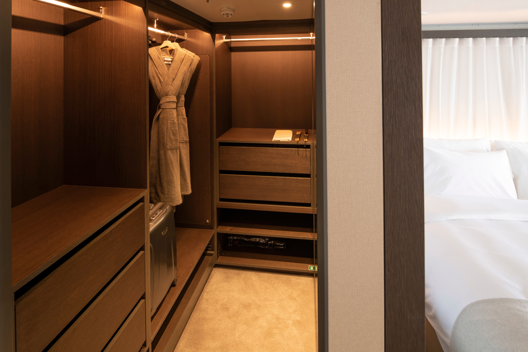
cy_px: 176
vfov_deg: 64.5
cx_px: 264
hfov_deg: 86.9
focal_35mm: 19
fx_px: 279
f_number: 11
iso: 400
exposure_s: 1/2
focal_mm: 19
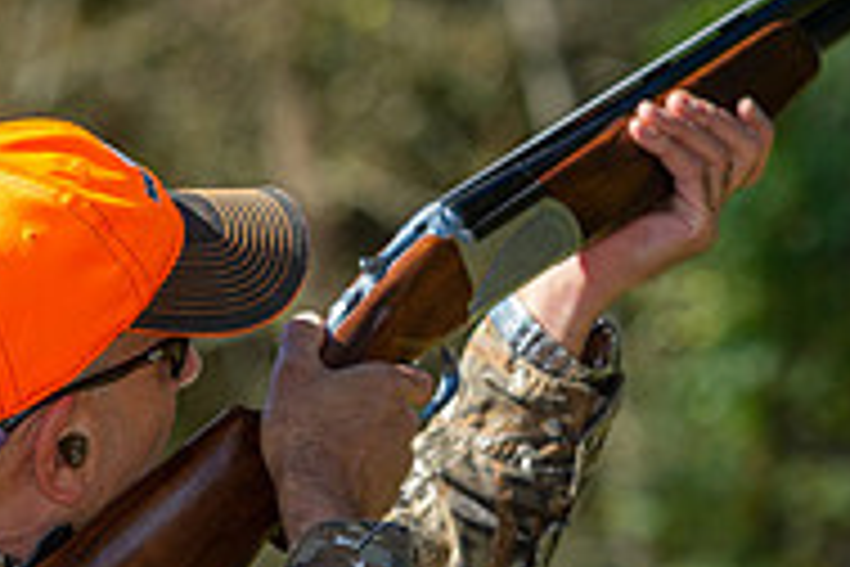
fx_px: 9396
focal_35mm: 398
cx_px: 225
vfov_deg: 3.5
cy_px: 315
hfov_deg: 5.2
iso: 125
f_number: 4.5
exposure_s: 1/640
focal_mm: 130
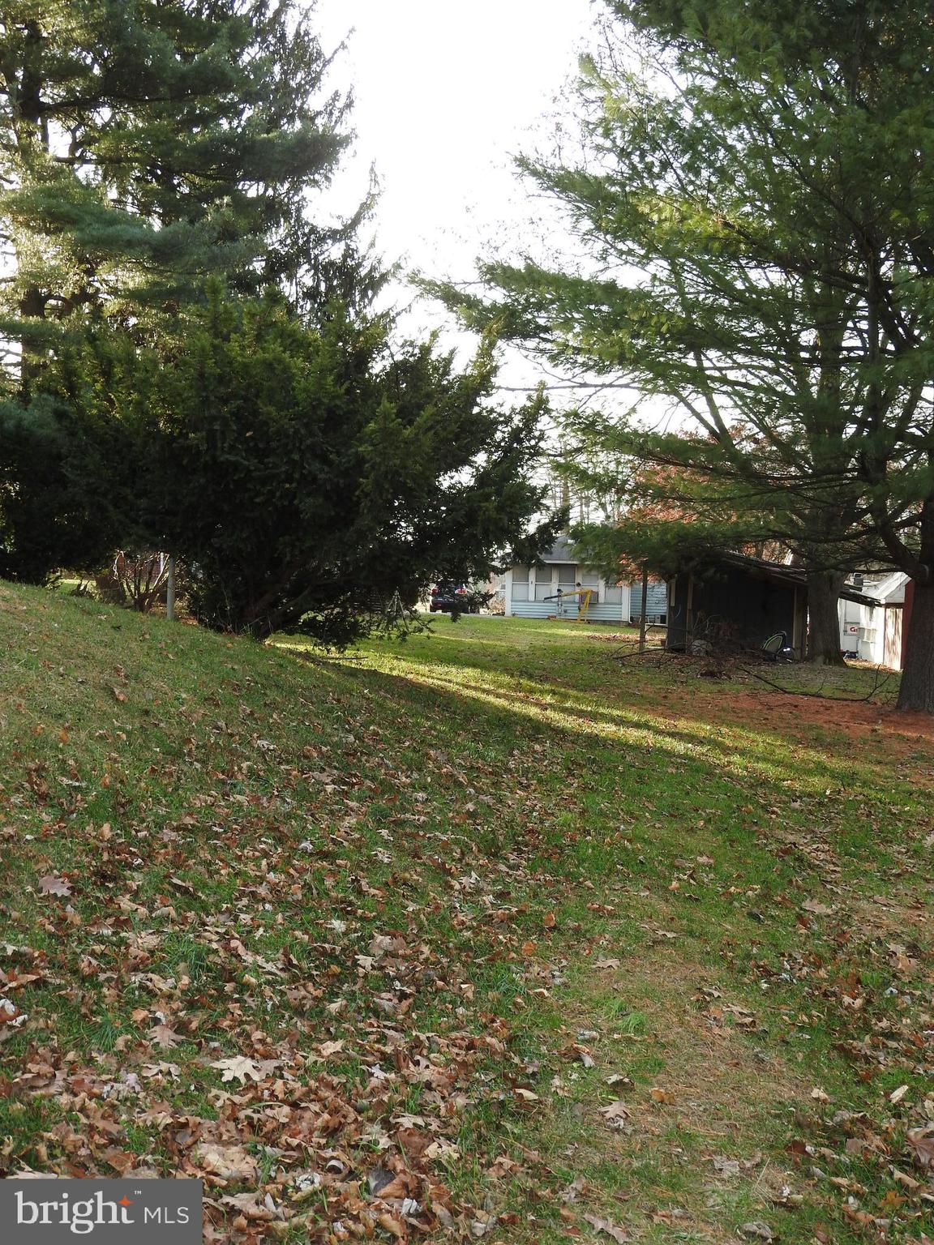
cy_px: 622
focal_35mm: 40
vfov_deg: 46.8
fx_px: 1439
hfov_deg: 36.0
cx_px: 467
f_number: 3.8
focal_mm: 7.2
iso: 100
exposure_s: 1/100
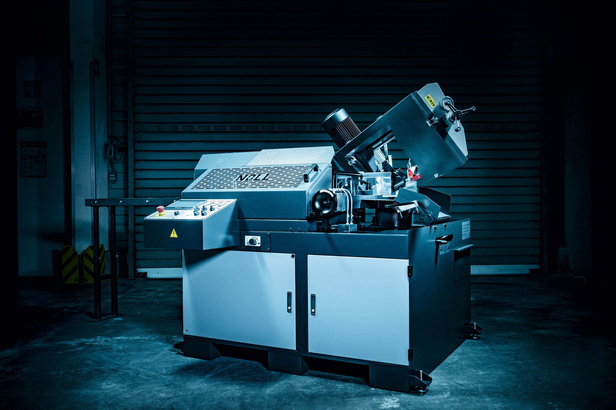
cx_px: 308
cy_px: 205
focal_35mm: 35
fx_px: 599
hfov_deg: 54.4
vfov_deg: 37.9
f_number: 9
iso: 200
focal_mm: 35
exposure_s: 1.6
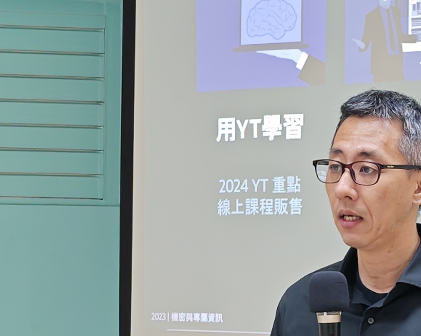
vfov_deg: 10.0
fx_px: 1919
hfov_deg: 12.5
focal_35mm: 154
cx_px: 303
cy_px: 254
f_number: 2
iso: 250
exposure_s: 1/60
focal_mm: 8.72
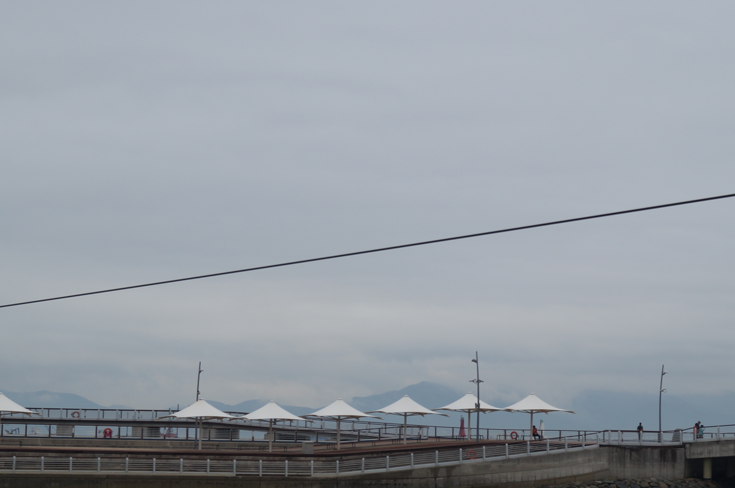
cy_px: 293
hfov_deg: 26.6
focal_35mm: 76
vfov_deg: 17.9
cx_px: 422
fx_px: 1550
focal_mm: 30
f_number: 9
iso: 100
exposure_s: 1/320
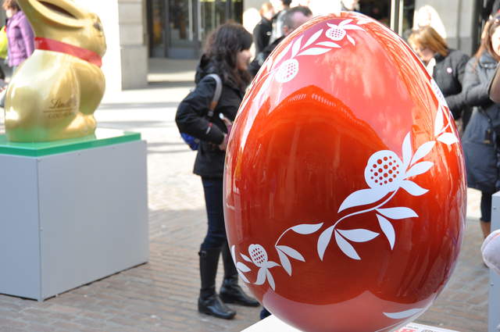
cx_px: 250
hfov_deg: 30.5
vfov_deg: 20.6
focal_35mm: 66
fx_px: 915
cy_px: 166
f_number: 5
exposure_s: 1/100
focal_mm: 44
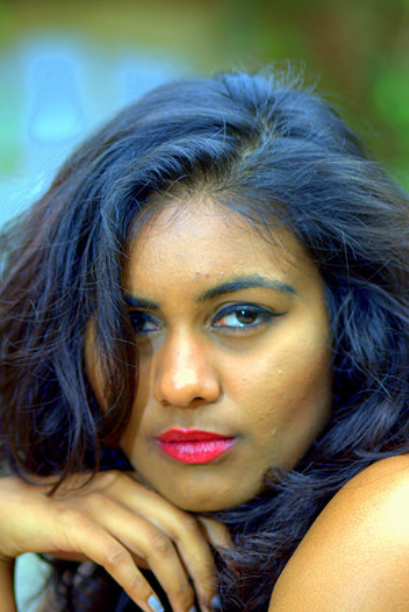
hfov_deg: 9.2
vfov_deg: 13.7
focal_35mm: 150
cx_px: 204
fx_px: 2550
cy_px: 306
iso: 100
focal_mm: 100
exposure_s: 1/250
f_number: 2.8
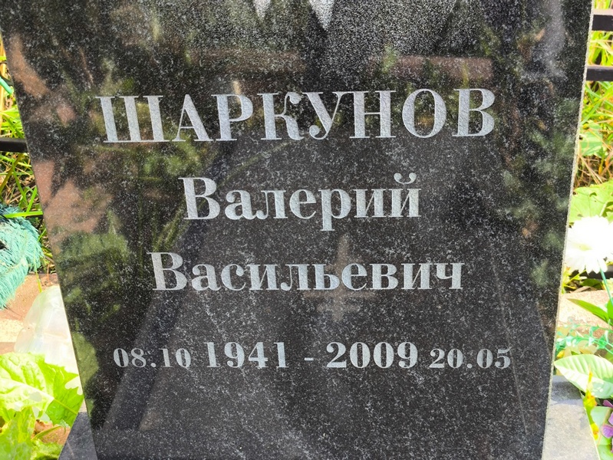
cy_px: 230
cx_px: 306
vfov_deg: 29.1
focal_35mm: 50
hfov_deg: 38.2
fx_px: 886
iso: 50
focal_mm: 4.71
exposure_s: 1/189
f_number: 1.7
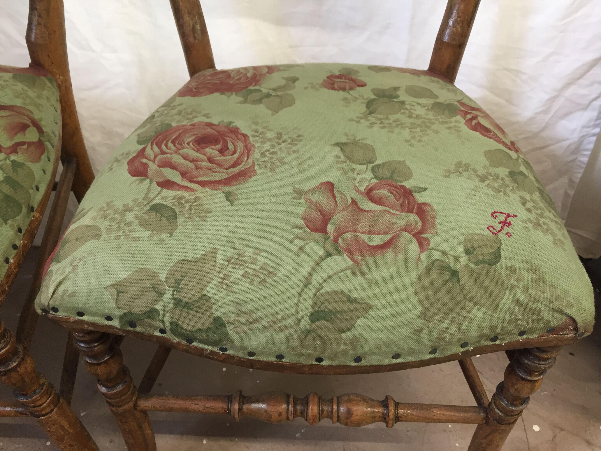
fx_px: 503
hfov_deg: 61.7
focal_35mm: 29
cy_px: 226
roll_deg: +1.3
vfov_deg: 48.2
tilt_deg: -44.3
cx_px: 300
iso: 40
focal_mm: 4.15
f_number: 2.2
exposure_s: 1/33
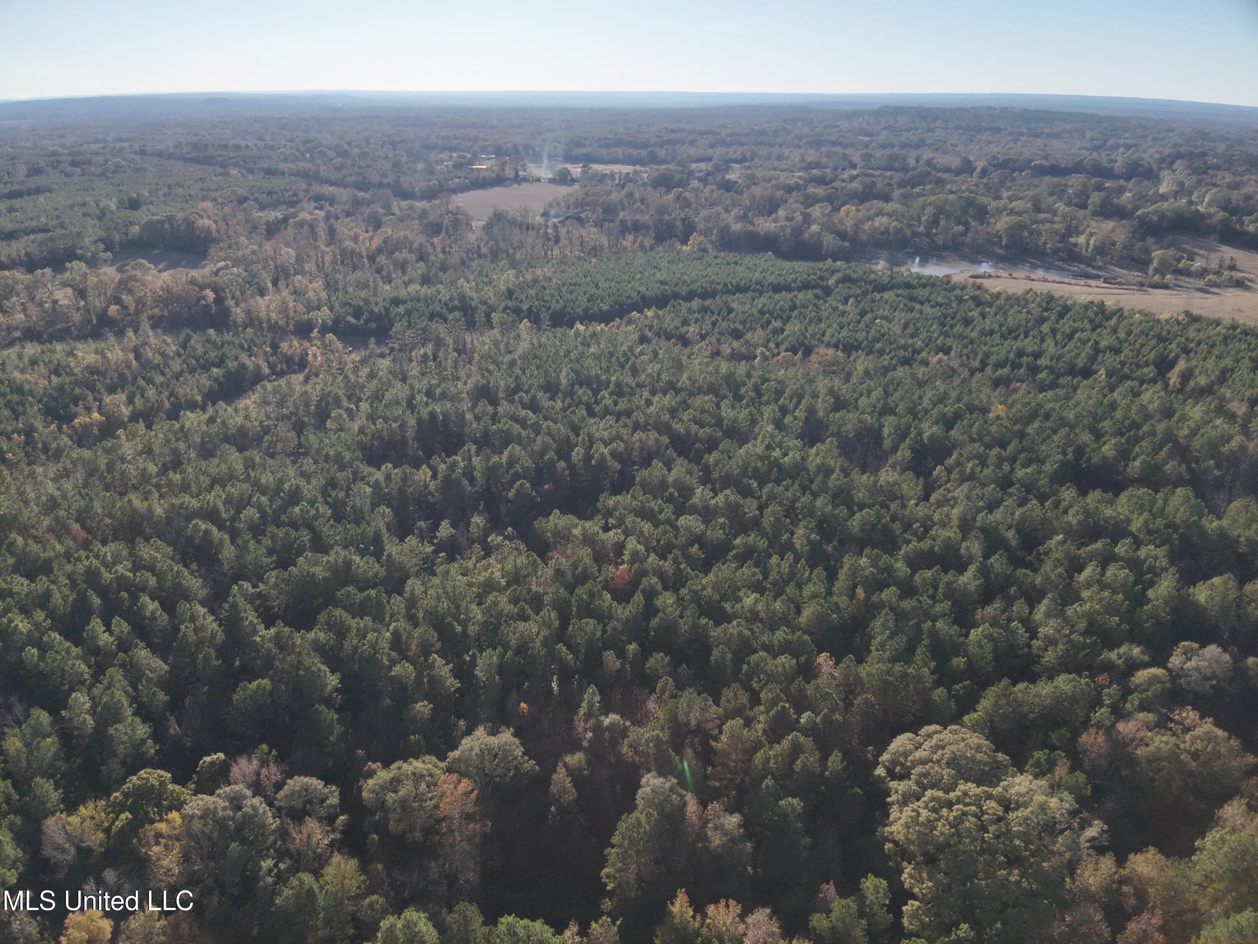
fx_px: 872
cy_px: 472
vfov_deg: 56.8
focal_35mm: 24
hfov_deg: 71.6
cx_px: 629
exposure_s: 1/1250
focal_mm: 4.4
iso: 110
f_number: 2.8
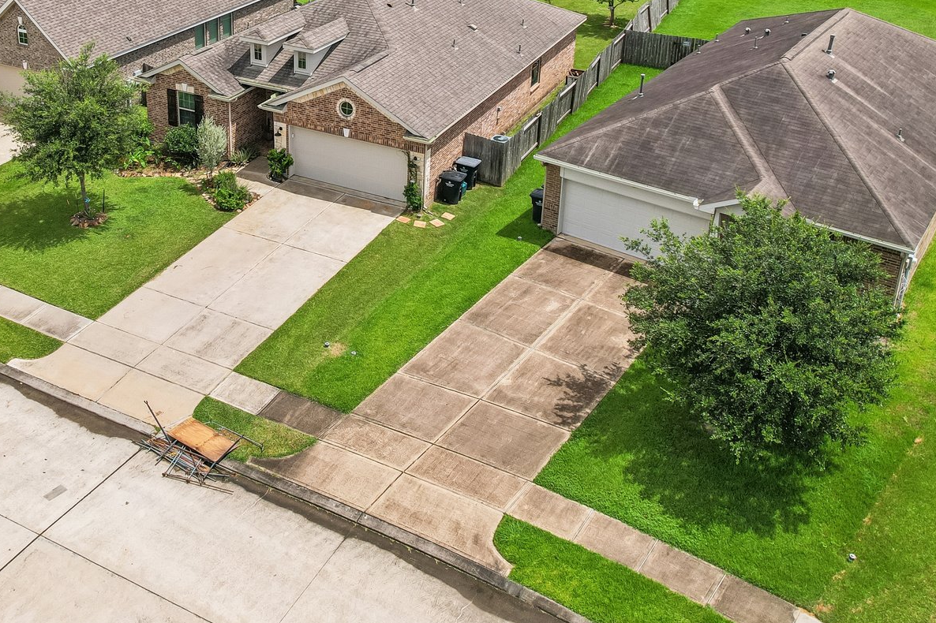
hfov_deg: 50.0
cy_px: 107
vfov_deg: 33.8
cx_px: 331
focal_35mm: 38
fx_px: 988
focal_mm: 8.4
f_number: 2.8
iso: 120
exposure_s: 1/250
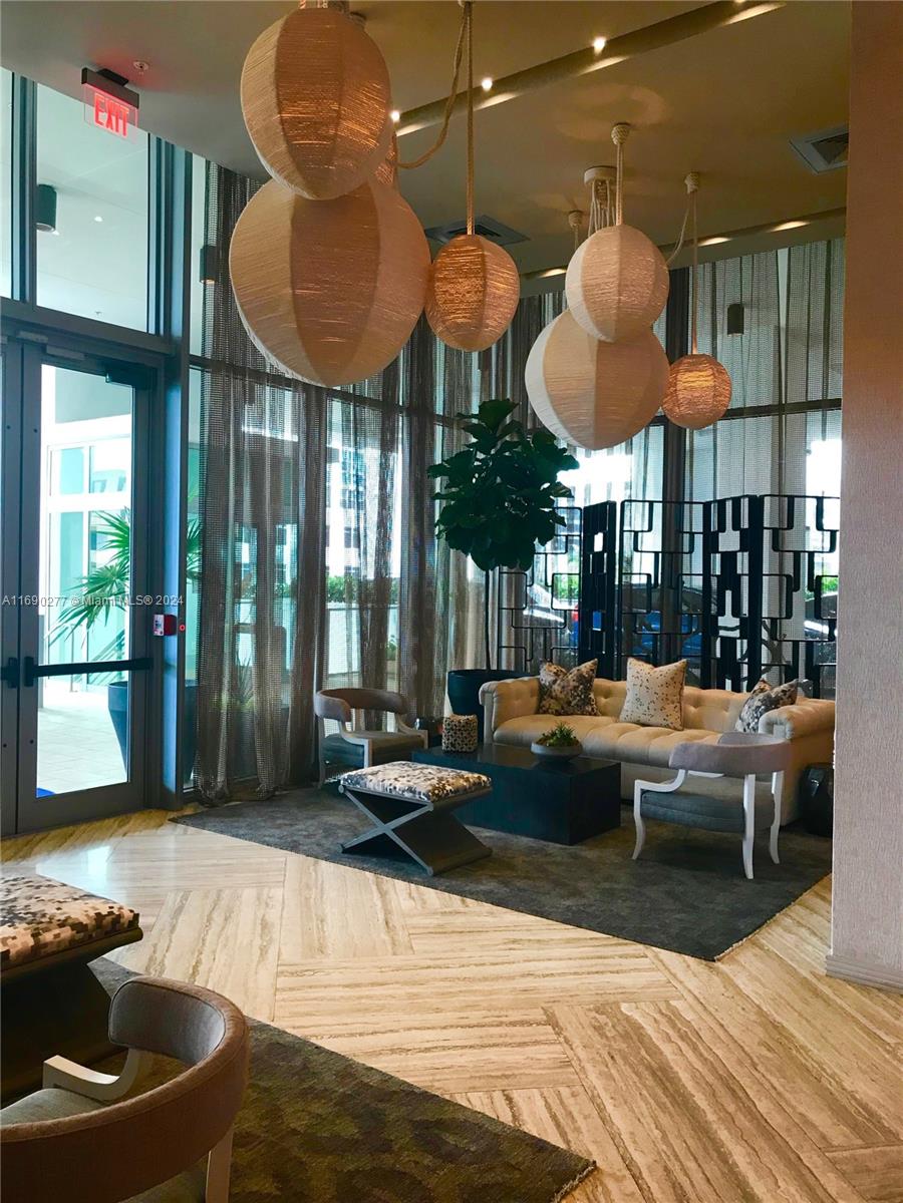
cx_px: 452
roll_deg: -0.7
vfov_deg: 63.4
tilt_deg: -1.1
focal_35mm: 28
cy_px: 602
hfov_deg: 49.7
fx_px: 974
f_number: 1.8
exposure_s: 1/30
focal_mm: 3.99
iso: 25
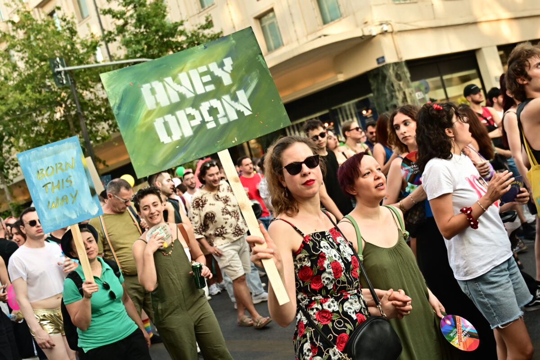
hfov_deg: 51.9
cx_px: 270
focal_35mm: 37
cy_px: 180
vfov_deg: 35.9
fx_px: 555
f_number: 4
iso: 800
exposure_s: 1/800
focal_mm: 37
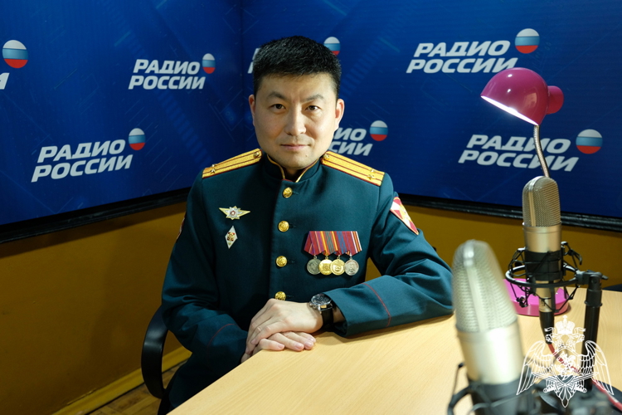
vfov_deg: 41.1
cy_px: 208
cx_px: 311
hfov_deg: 58.7
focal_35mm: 32
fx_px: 553
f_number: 3.2
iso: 1000
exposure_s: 1/52
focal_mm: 21.4
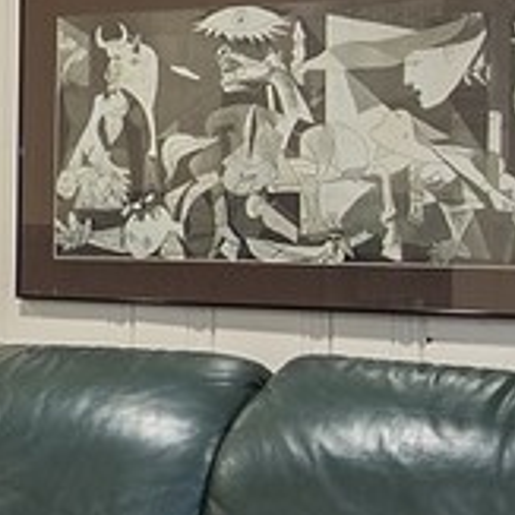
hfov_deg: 11.6
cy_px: 171
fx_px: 2272
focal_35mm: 135
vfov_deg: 12.9
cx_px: -532
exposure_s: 1/3
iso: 200
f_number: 8
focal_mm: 16
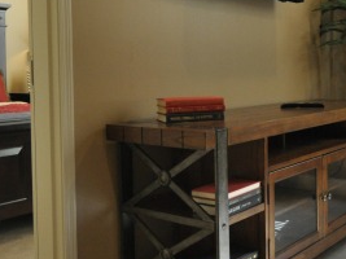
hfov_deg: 37.1
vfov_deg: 29.0
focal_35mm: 50
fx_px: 497
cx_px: 275
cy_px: 77
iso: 800
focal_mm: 11.5
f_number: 5
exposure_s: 1/100
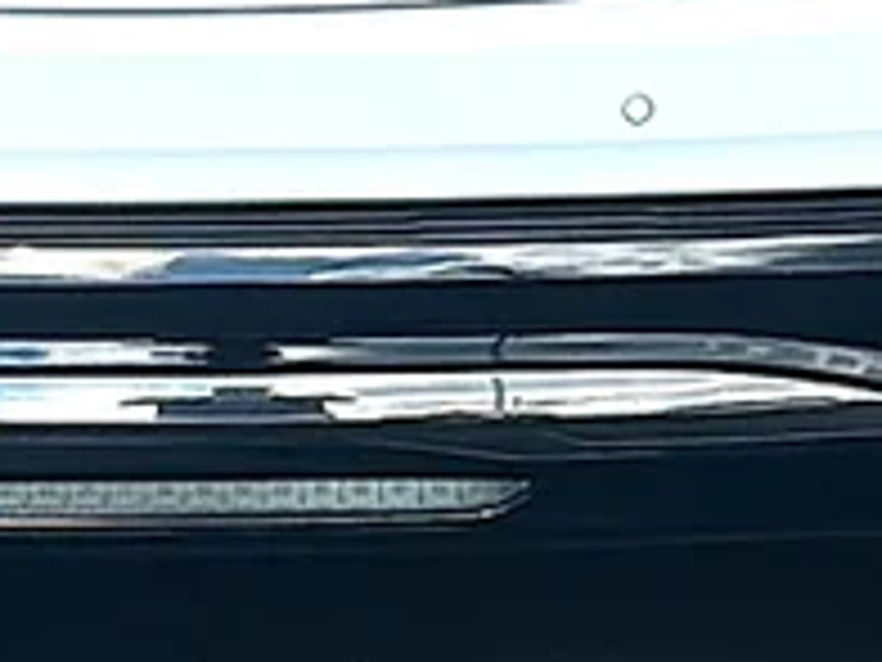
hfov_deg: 14.5
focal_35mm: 136
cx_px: 252
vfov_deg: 10.5
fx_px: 3465
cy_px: -340
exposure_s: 1/6667
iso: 80
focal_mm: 6.86
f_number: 1.78
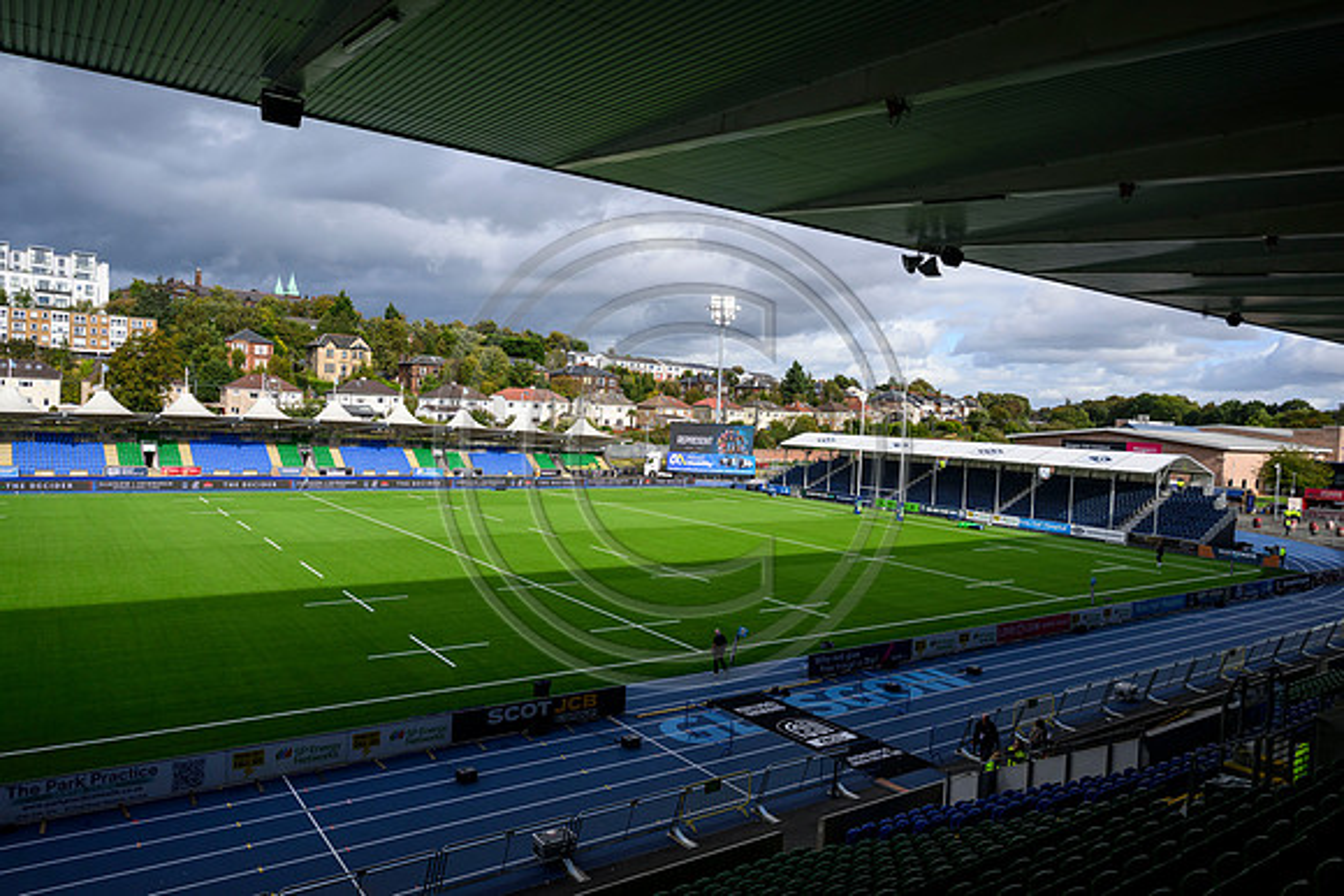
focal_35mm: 24
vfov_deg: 53.2
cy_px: 448
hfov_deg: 73.7
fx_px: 896
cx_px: 672
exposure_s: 1/2500
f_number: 4.5
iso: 500
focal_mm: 24
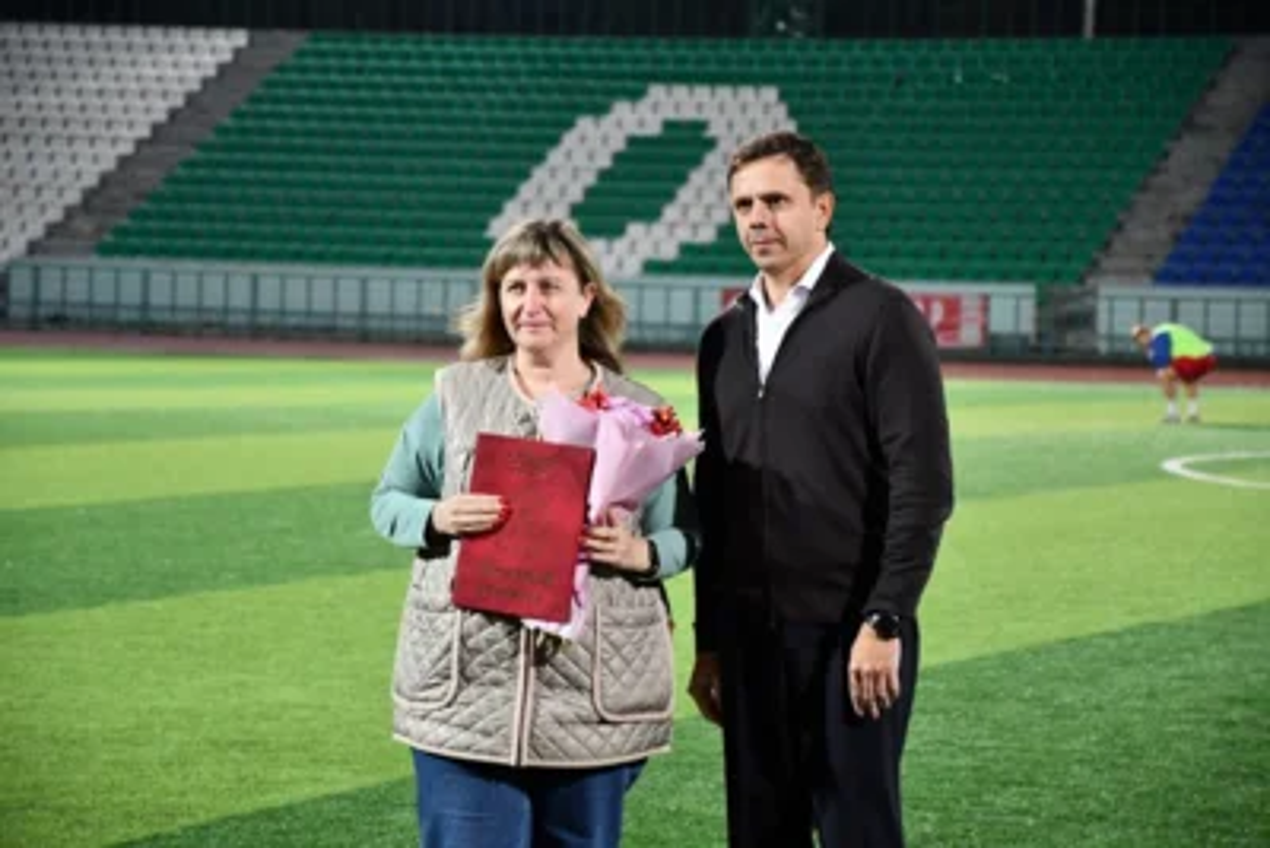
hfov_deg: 13.7
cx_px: 635
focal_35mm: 150
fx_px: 5293
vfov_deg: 9.2
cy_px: 424
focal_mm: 100
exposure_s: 1/60
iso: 1250
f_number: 5.6
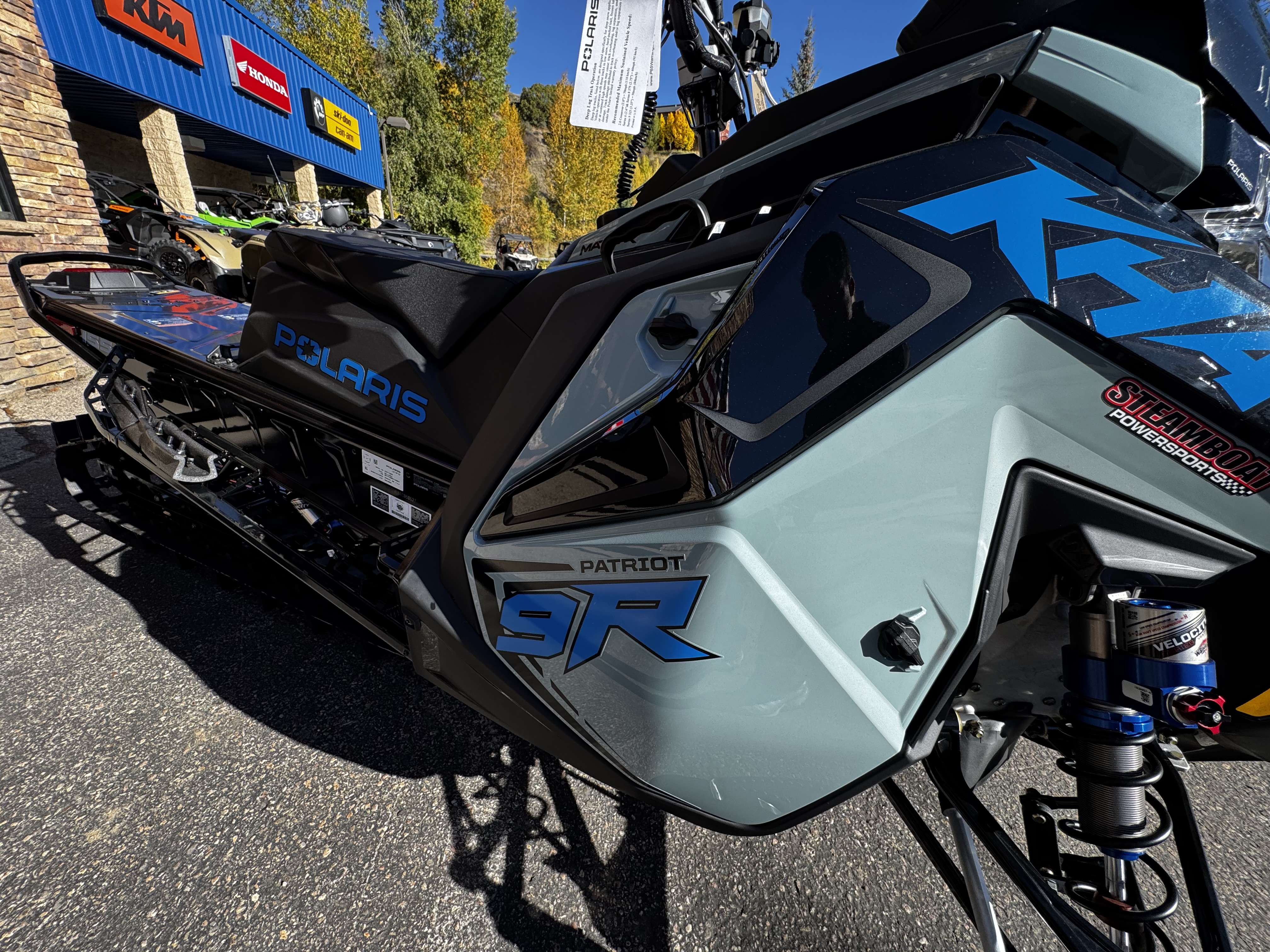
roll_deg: -2.7
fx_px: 514
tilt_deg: -23.0
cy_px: 476
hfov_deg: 102.1
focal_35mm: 14
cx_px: 635
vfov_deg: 85.7
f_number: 2.2
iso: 50
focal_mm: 2.22
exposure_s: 1/700
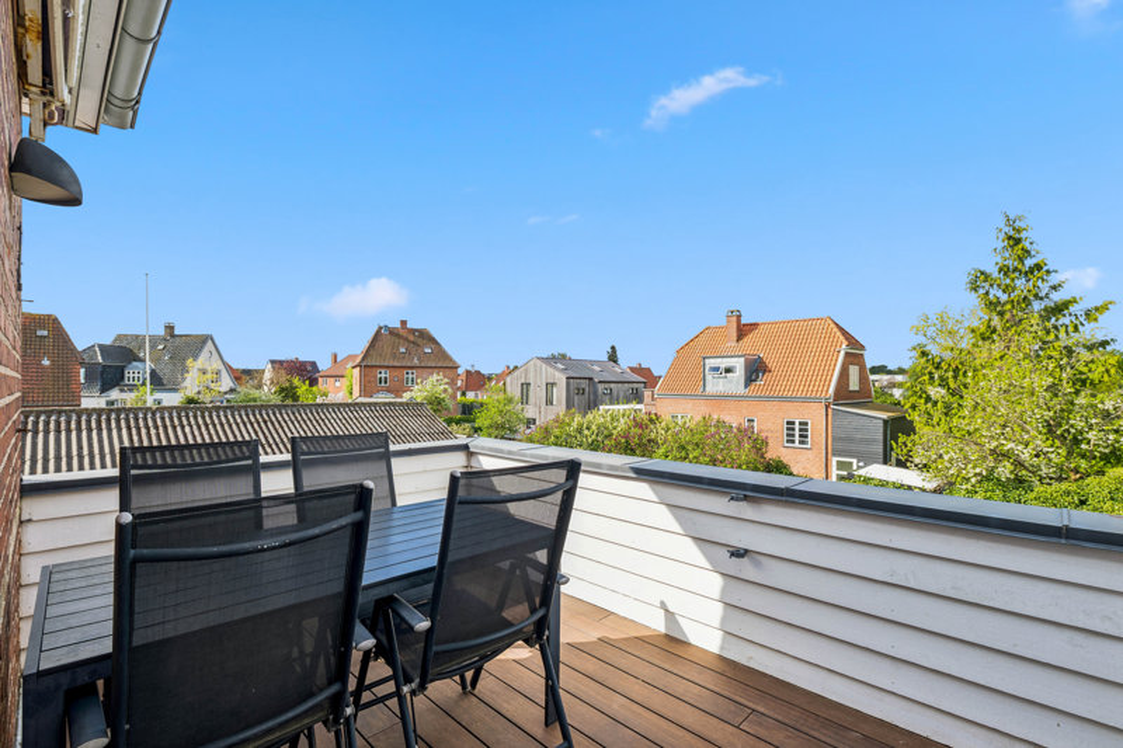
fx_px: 499
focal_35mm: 16
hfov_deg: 96.7
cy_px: 374
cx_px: 562
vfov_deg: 73.7
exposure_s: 1/80
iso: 160
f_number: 10
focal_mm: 16
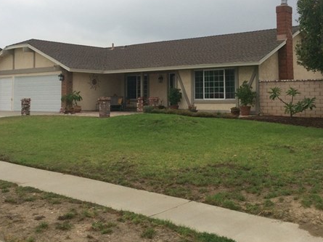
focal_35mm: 46
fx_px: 429
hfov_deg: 41.3
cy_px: 73
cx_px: 153
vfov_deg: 31.1
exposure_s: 1/1466
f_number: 2.4
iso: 32
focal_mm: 3.3
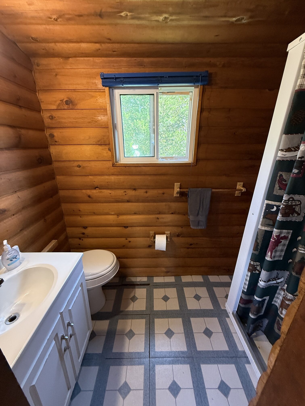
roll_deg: -0.3
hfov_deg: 85.7
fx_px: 164
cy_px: 203
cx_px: 152
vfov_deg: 102.1
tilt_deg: -20.7
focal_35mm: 14
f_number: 2.2
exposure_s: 1/120
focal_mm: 2.22
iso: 400
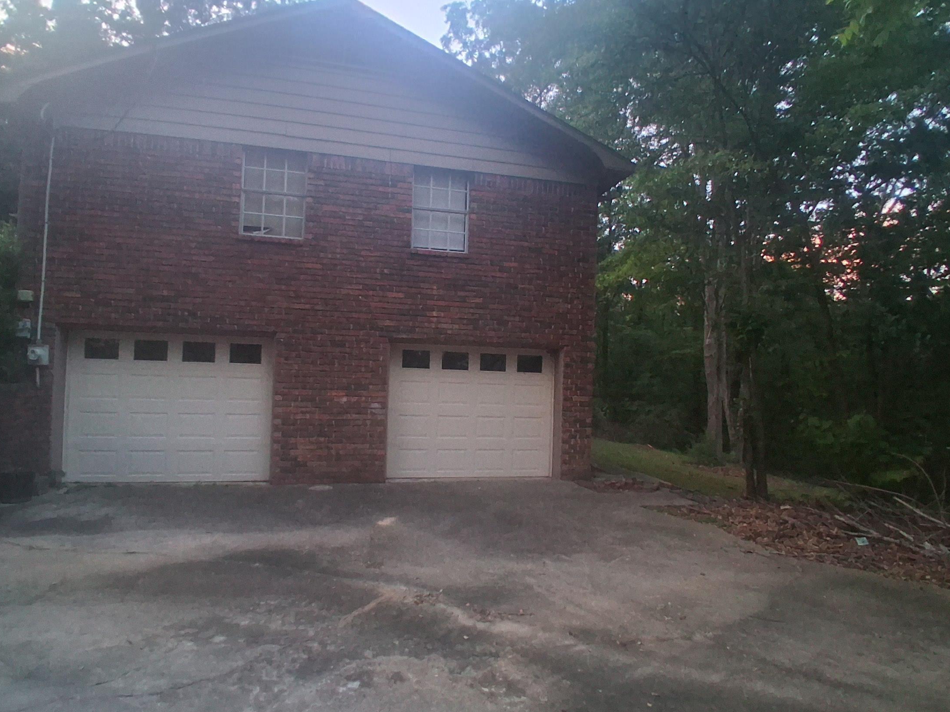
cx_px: 479
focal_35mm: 20
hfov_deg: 81.8
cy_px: 370
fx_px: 549
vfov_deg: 65.9
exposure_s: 1/20
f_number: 2.2
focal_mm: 1.4
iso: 500
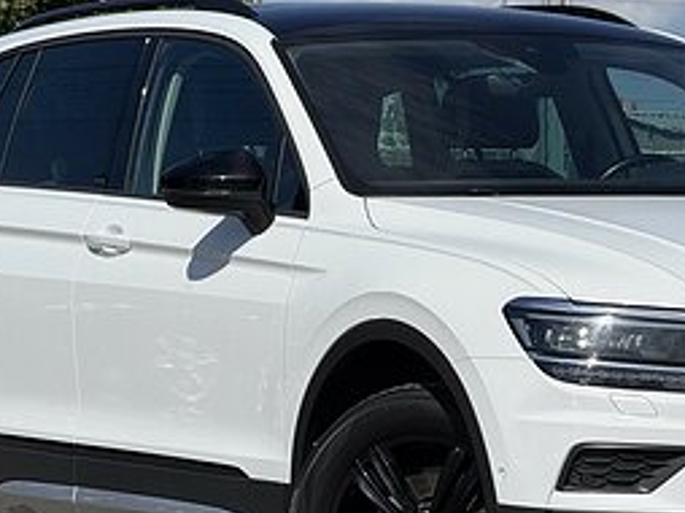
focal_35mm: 259
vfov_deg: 5.7
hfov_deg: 7.6
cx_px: 483
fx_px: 5120
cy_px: 359
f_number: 2.8
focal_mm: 15.66
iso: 50
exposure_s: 1/3344
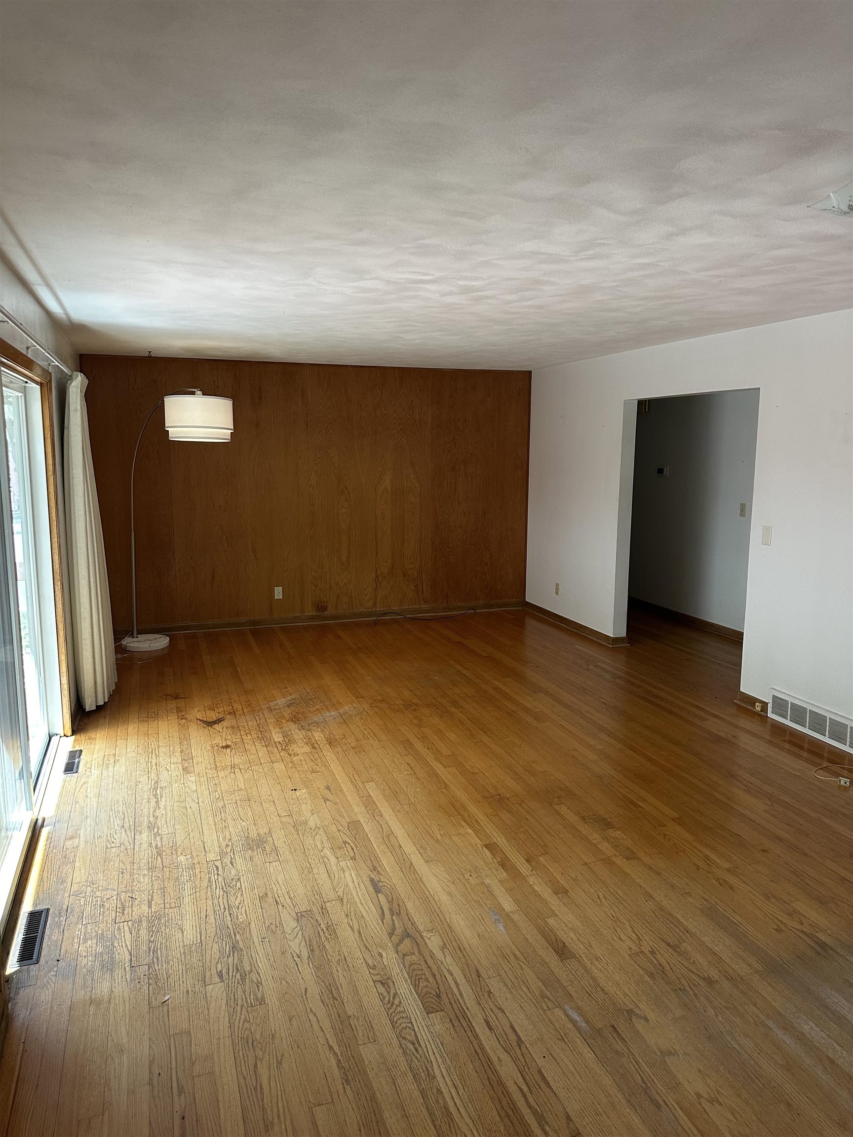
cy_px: 568
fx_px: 789
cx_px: 426
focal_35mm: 24
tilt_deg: -8.3
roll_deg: -2.1
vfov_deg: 71.6
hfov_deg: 56.8
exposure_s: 1/120
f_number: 1.78
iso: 200
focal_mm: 6.86
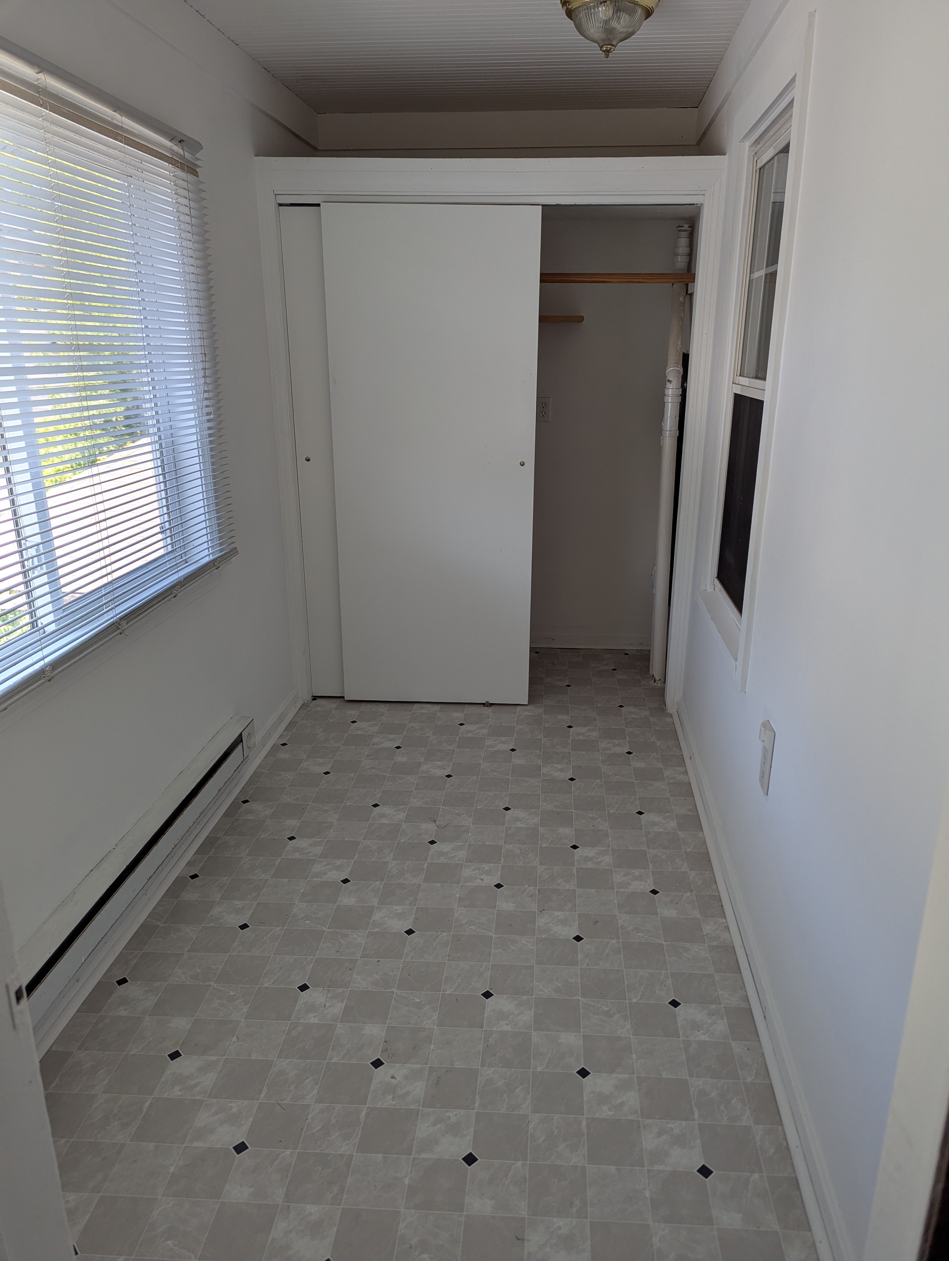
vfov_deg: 71.5
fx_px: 875
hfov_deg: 56.9
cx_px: 474
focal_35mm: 24
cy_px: 630
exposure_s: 1/90.6
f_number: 1.85
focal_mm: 6.81
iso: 42
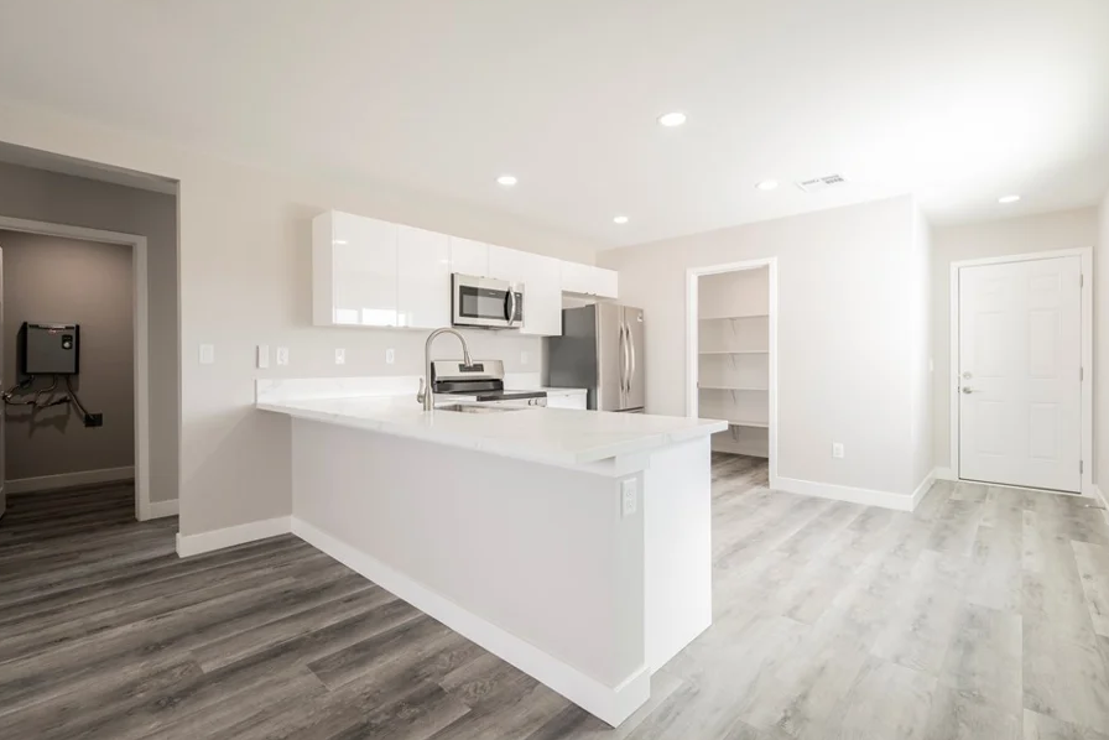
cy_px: 367
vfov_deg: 73.8
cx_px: 548
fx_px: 493
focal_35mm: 16
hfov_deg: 96.7
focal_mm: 14
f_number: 5.6
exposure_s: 1/40
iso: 400
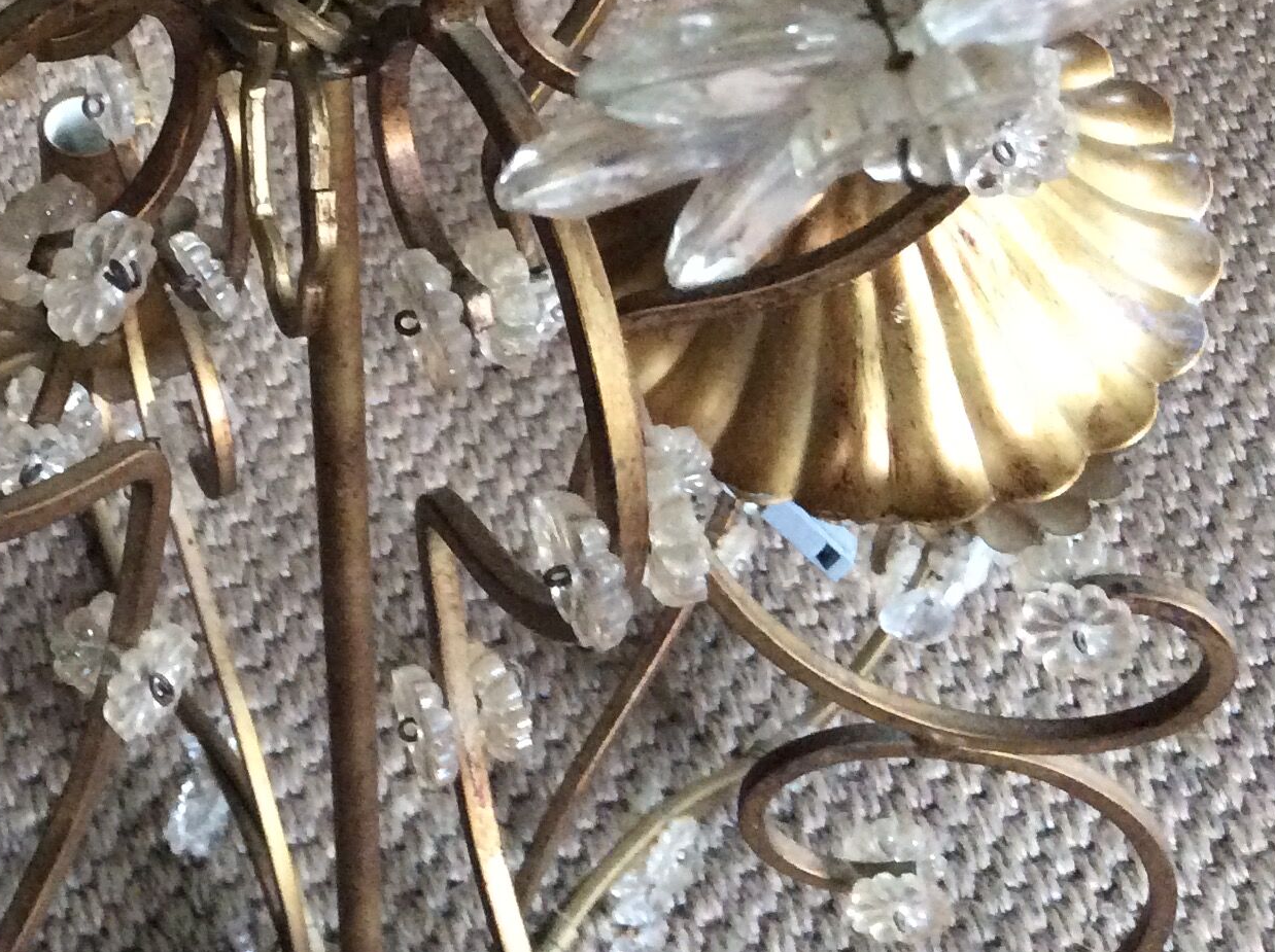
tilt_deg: -47.9
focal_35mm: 67
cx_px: 234
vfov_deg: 21.3
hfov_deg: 28.3
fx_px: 2464
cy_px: 52
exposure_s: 1/25
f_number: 2.4
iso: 320
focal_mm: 3.3
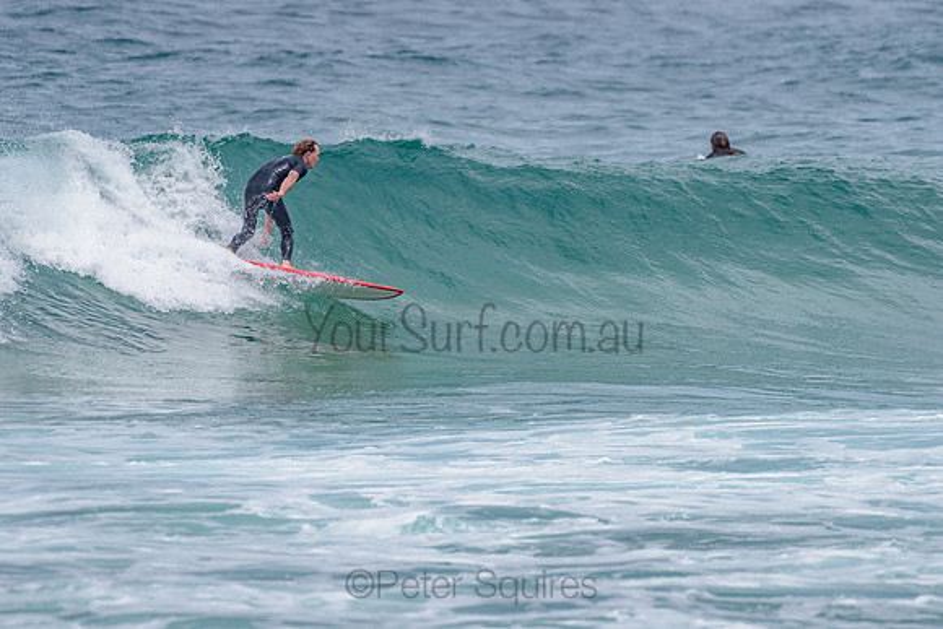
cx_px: 504
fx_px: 16054
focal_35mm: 613
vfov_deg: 2.2
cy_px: 265
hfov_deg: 3.4
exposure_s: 1/2000
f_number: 5.6
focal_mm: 500
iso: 125
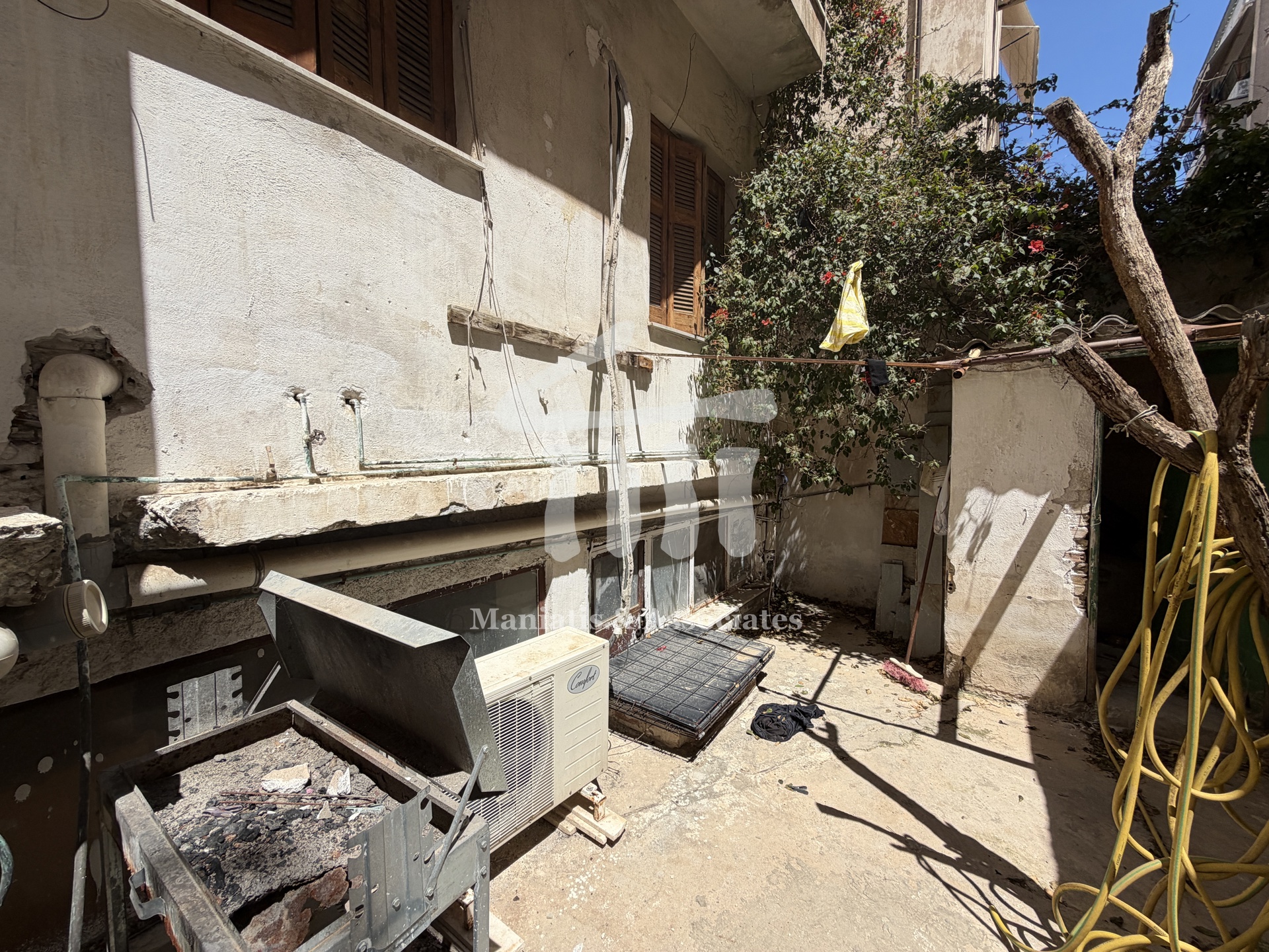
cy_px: 476
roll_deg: +1.0
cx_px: 634
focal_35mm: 14
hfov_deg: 102.1
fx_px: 513
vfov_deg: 85.7
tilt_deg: -4.0
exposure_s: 1/1125
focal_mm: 2.22
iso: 20
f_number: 2.2
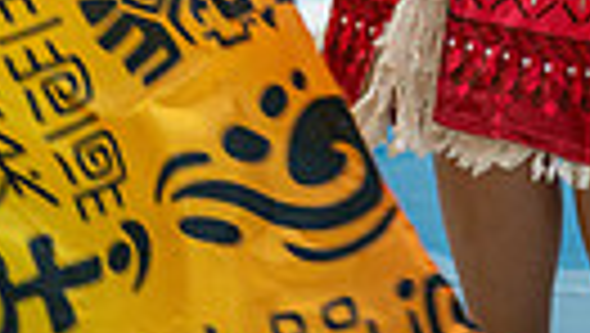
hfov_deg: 3.8
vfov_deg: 2.1
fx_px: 8989
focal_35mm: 574
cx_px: 482
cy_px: -634
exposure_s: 1/500
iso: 3200
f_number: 4
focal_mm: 160
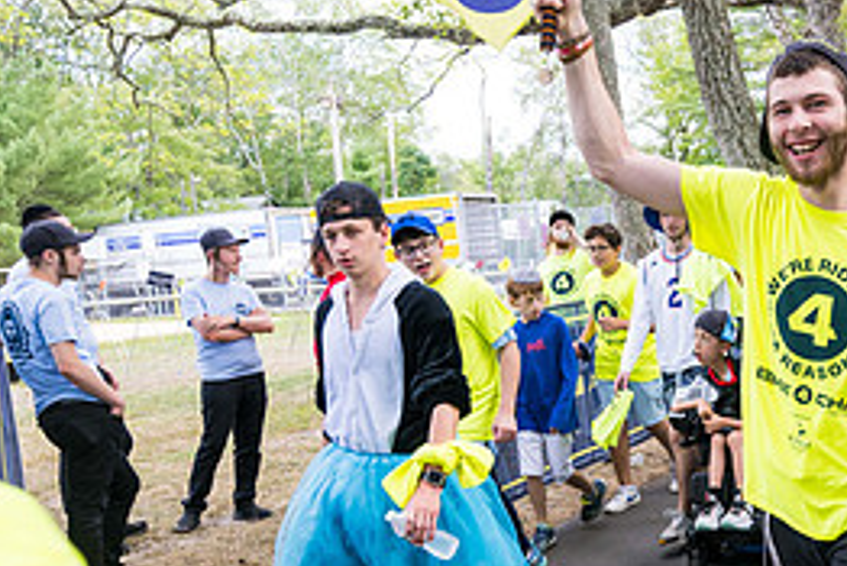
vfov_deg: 32.4
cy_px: 380
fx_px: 965
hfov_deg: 44.6
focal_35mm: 41
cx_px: 702
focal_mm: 18.5
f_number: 4
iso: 360
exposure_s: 1/500
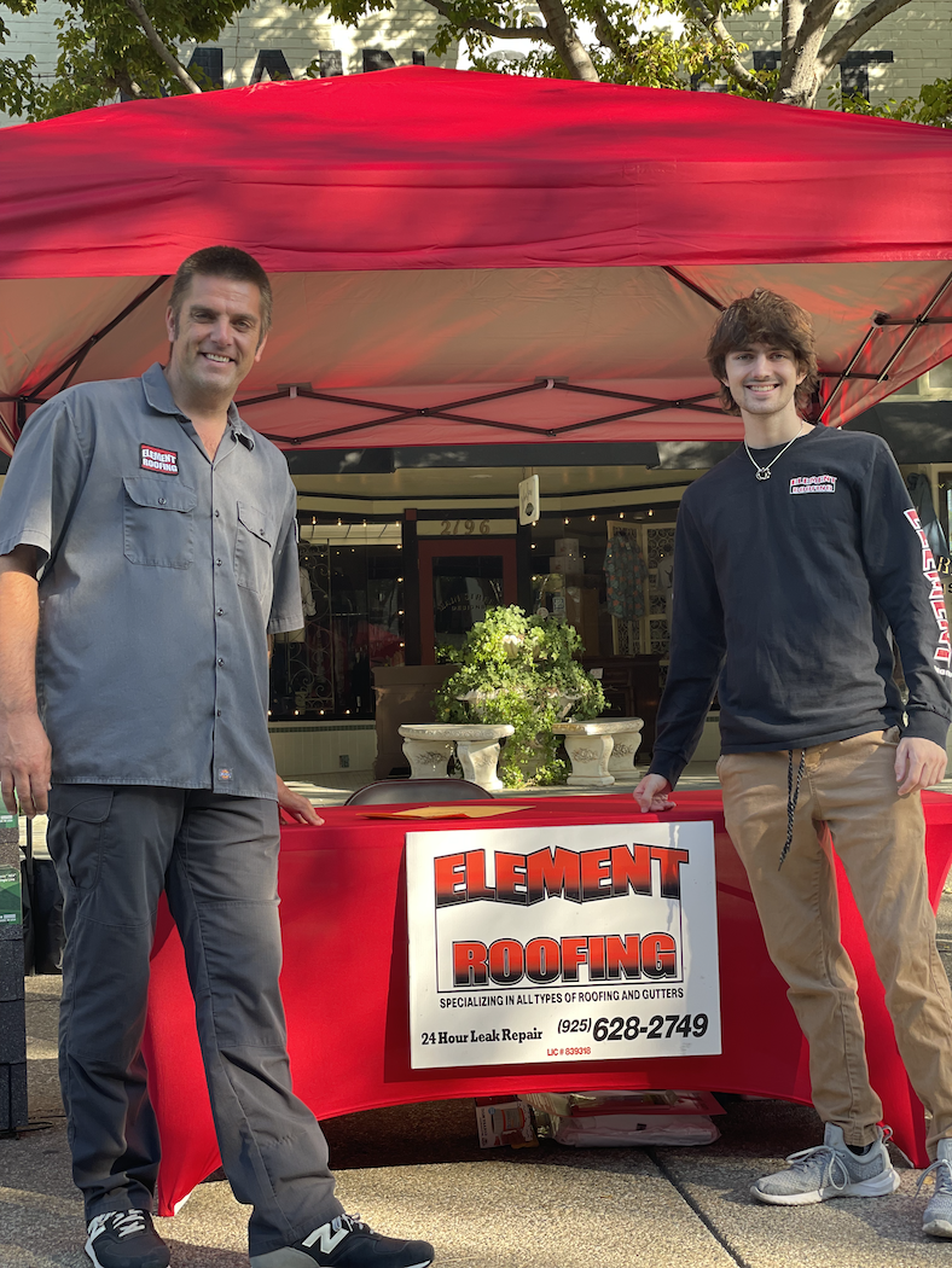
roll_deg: +1.9
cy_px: 634
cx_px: 476
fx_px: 1906
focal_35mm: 52
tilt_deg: +3.4
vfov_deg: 36.8
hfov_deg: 28.0
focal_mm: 6
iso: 32
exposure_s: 1/122
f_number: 2
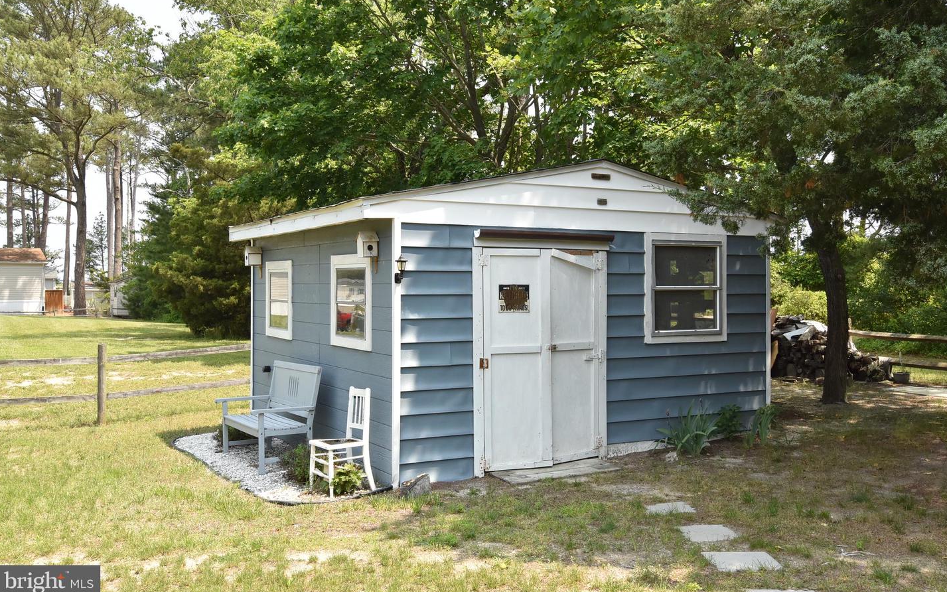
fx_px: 917
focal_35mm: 36
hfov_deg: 54.6
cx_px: 474
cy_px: 280
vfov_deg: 35.8
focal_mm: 23
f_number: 10
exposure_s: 1/400
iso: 640
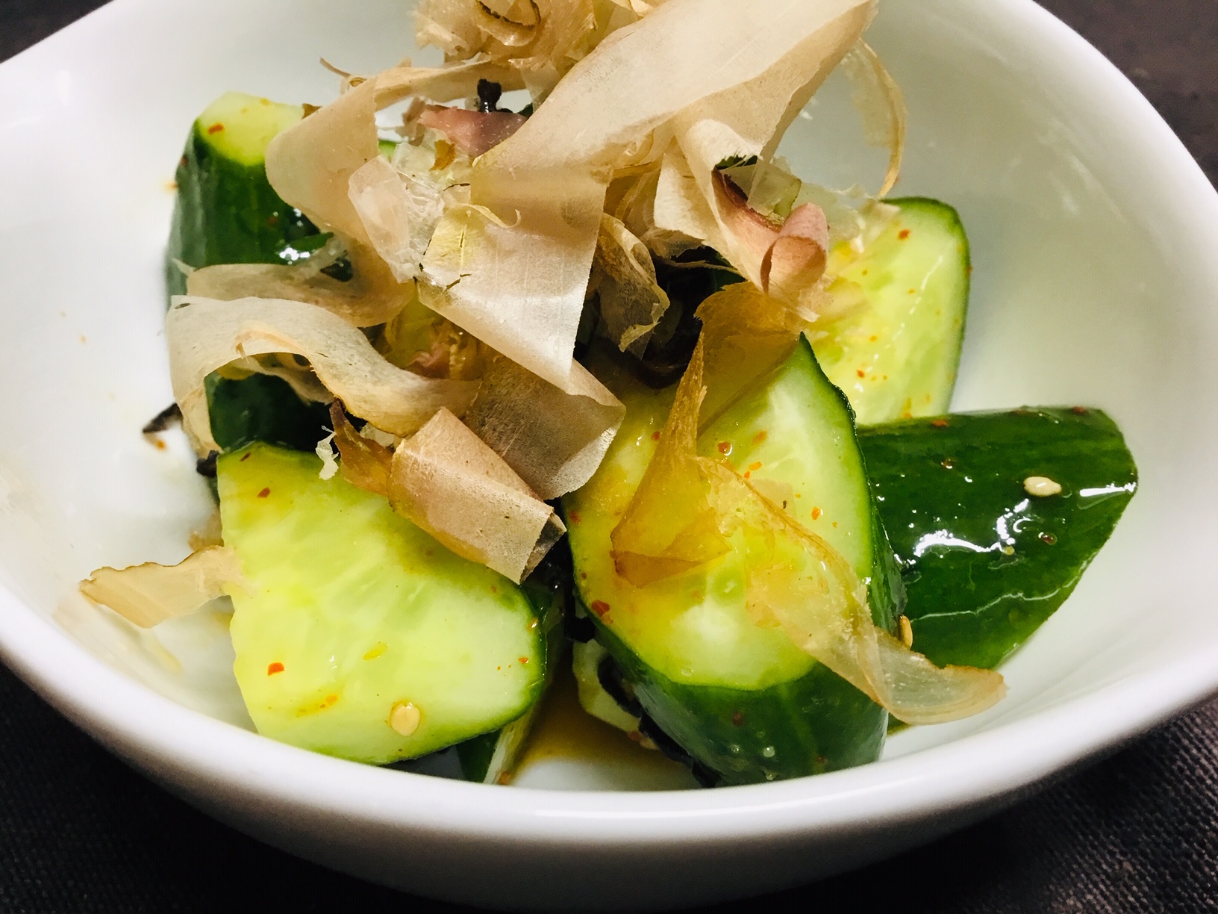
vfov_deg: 45.4
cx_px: 609
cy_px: 457
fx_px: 1091
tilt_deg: -50.9
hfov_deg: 58.4
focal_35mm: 31
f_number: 2.4
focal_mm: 3.3
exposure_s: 1/30
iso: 40
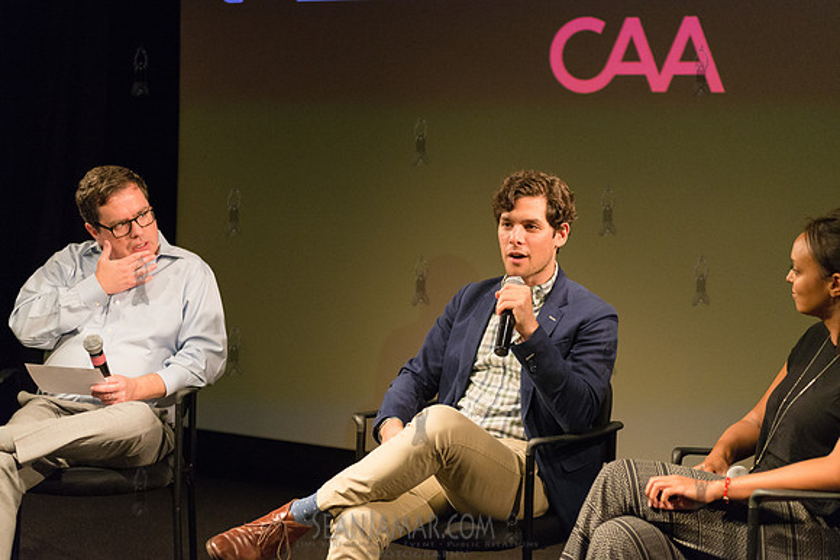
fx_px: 1867
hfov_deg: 25.4
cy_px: 280
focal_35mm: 80
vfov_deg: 17.1
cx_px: 420
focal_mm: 80
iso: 4000
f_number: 2.8
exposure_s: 1/320
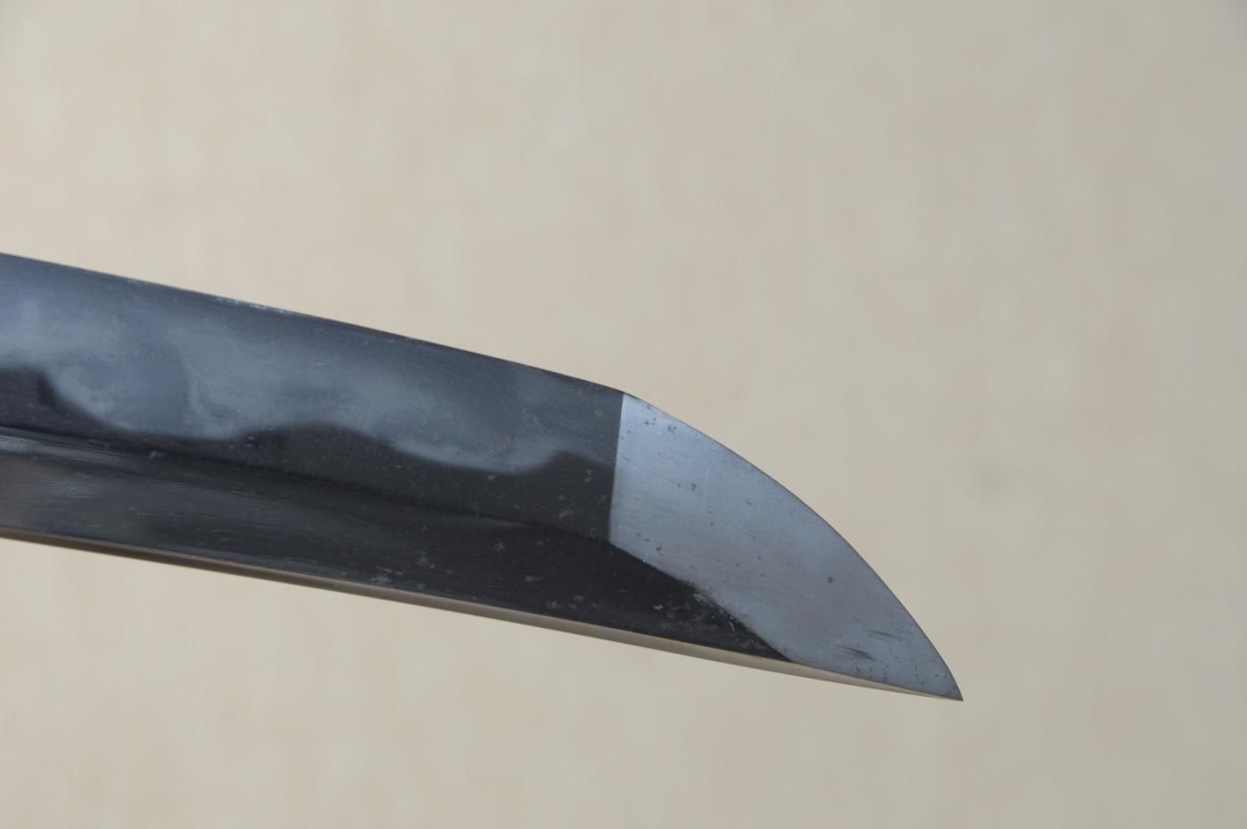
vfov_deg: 8.2
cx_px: 624
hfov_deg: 12.2
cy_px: 414
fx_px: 5814
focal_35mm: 168
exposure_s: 1/1.6
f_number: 11
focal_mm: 112
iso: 400
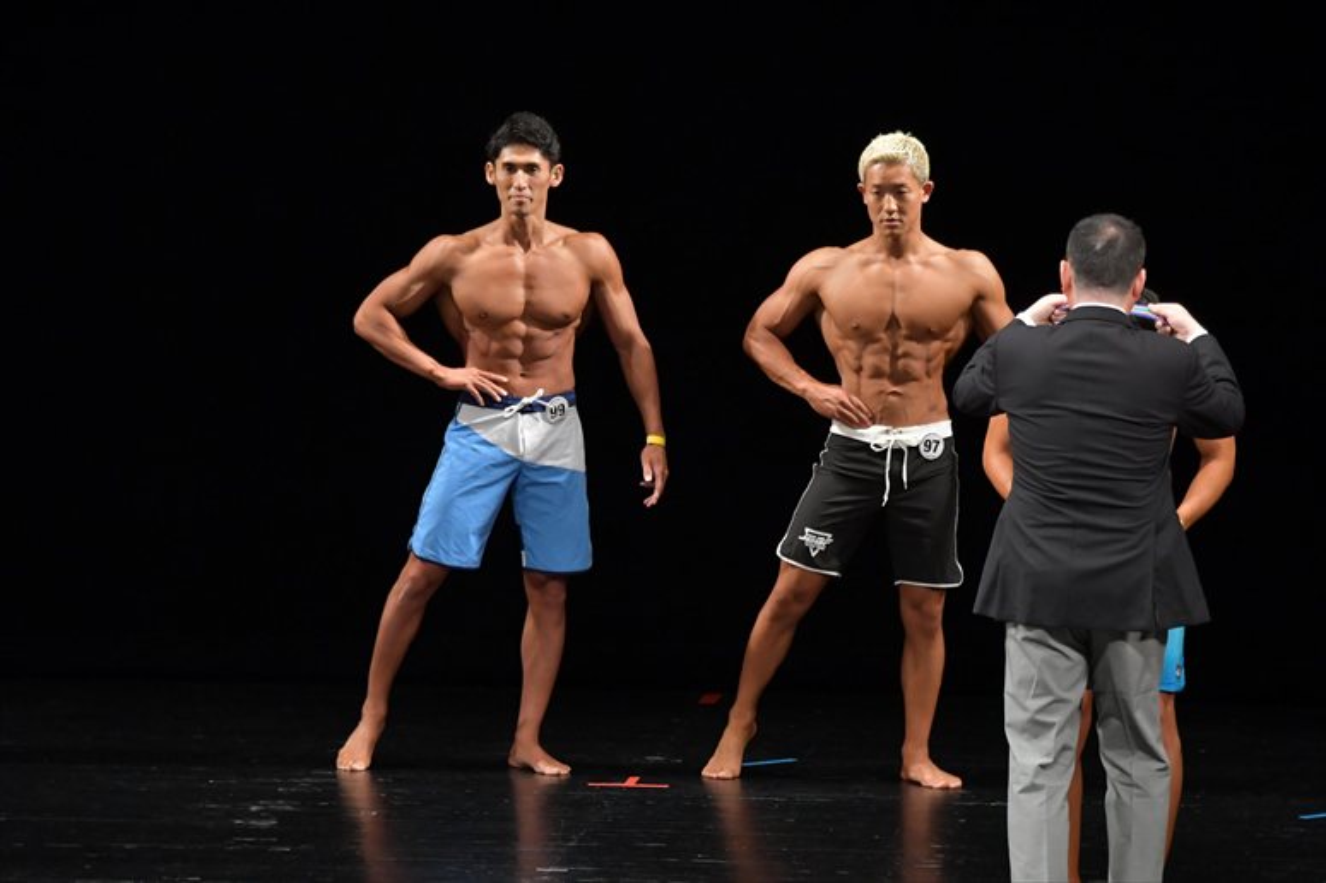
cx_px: 663
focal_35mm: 270
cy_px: 442
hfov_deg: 7.6
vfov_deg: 5.1
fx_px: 9940
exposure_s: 1/400
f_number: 5.6
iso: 3200
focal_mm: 180
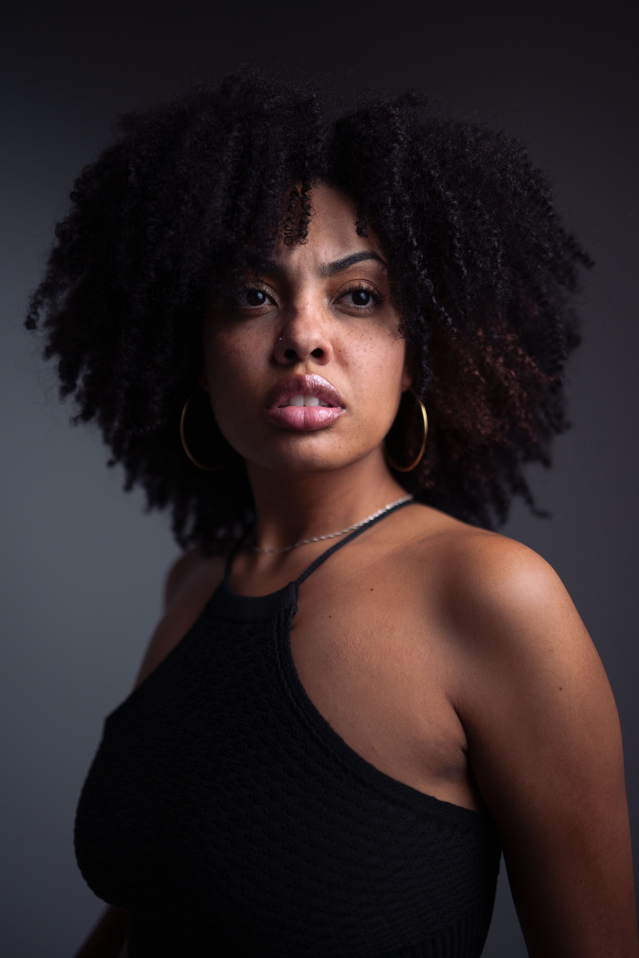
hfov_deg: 37.9
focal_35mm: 35
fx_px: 932
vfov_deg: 54.4
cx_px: 320
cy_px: 479
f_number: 1.4
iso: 640
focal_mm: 35
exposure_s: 1/640
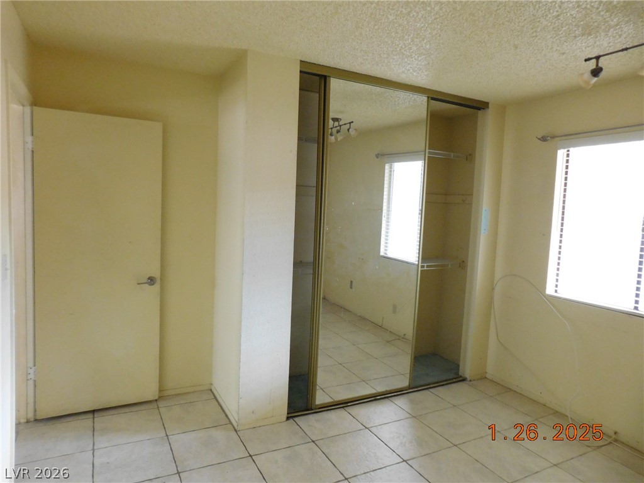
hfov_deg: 73.9
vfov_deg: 58.9
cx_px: 322
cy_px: 242
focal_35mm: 23
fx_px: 428
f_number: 3
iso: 400
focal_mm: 4
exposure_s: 1/13
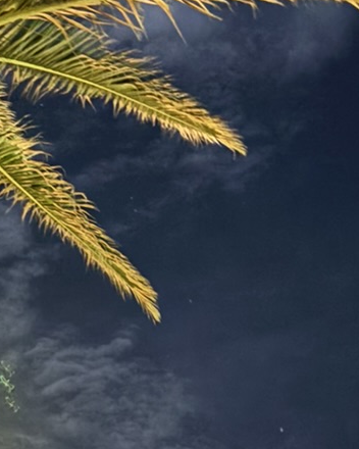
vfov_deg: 15.9
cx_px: -111
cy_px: 483
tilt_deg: +31.1
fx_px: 1567
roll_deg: +2.5
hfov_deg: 12.6
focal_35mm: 118
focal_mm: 5.96
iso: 1600
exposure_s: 1/2
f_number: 1.6
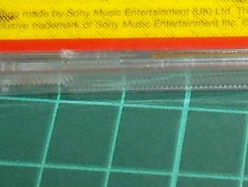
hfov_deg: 13.6
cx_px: 328
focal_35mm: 139
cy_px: -155
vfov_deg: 10.1
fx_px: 996
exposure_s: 1/30
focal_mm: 4.1
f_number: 3.3
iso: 200
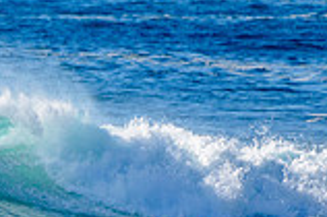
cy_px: 159
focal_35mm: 2250
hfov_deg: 0.9
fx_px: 20416
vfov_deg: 0.6
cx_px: -127
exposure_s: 1/2000
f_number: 5.6
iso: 200
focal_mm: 500
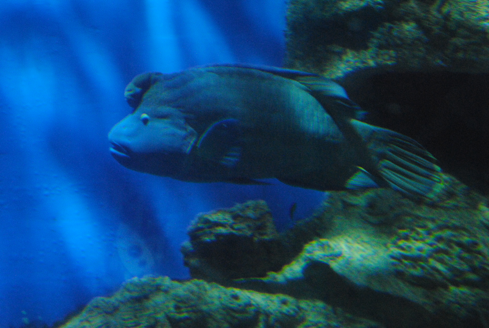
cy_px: 164
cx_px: 244
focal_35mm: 48
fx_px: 653
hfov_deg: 41.1
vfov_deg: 28.2
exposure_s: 1/25
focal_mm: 32
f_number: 7.1
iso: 1600
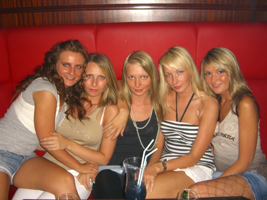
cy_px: 100
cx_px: 134
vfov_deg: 37.7
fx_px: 293
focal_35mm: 38
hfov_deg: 49.0
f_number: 2.8
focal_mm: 7.9
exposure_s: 1/60
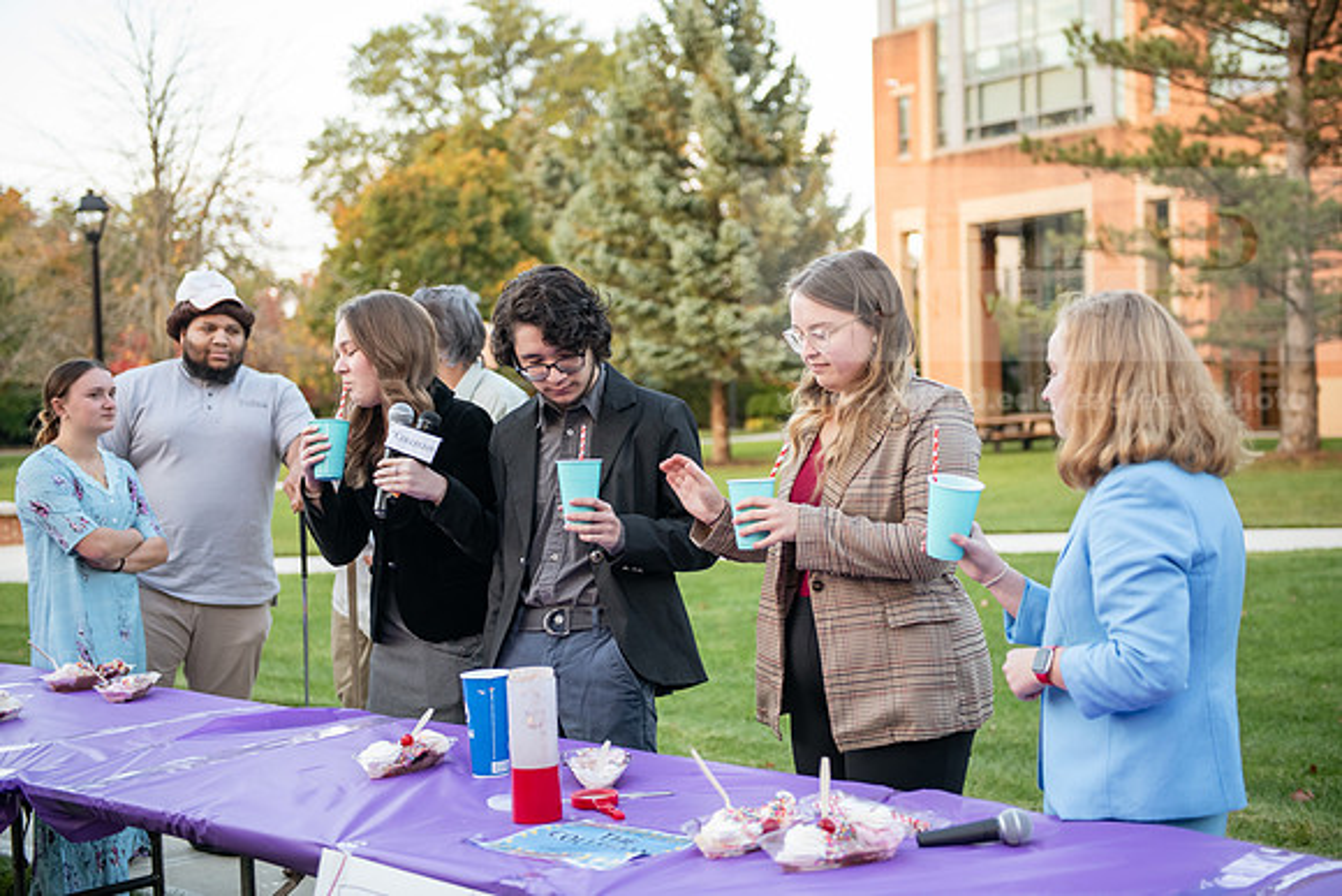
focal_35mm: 52
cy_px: 448
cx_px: 671
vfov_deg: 26.0
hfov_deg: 38.2
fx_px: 1939
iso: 1000
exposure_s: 1/320
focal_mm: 52
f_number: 2.8
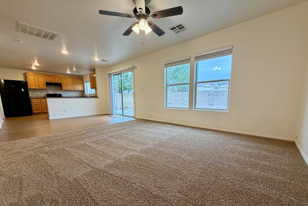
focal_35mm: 15
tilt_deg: -8.4
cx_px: 154
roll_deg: +0.7
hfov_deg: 100.4
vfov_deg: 76.9
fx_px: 128
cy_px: 117
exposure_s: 1/120
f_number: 2.2
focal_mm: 2.22
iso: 250
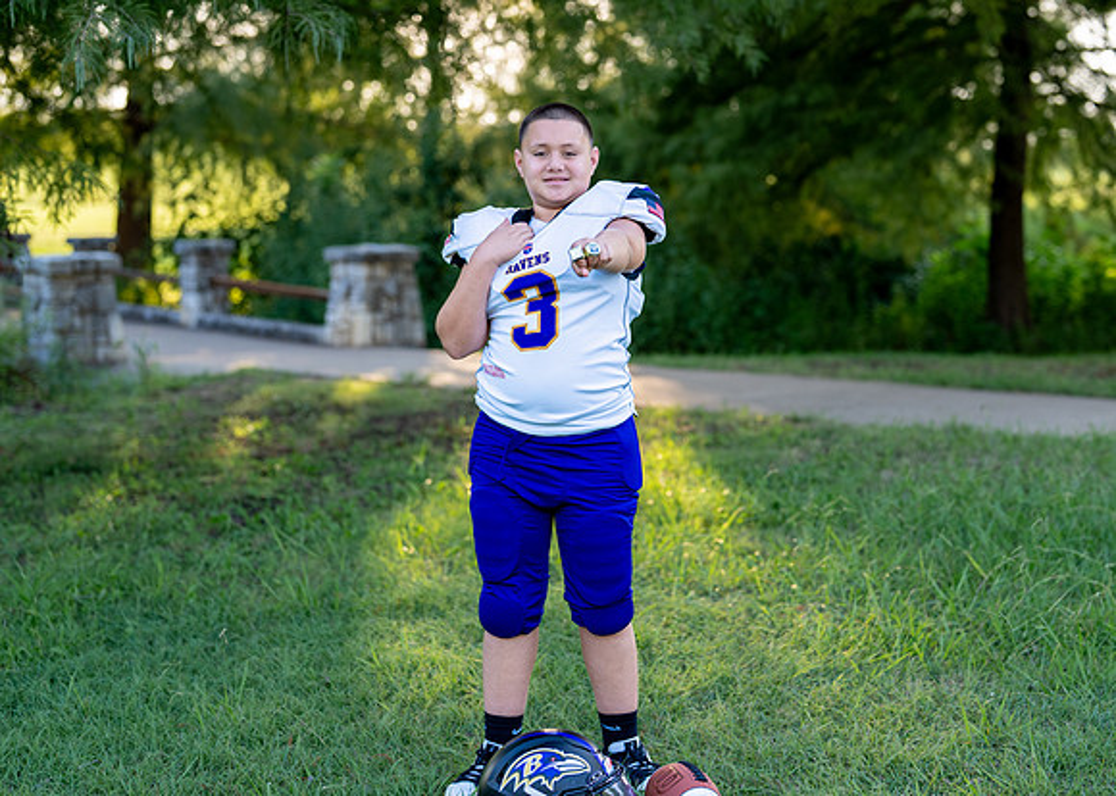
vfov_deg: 22.3
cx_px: 566
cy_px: 324
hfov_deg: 30.9
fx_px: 2016
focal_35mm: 64
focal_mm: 50
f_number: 2
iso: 125
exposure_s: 1/640
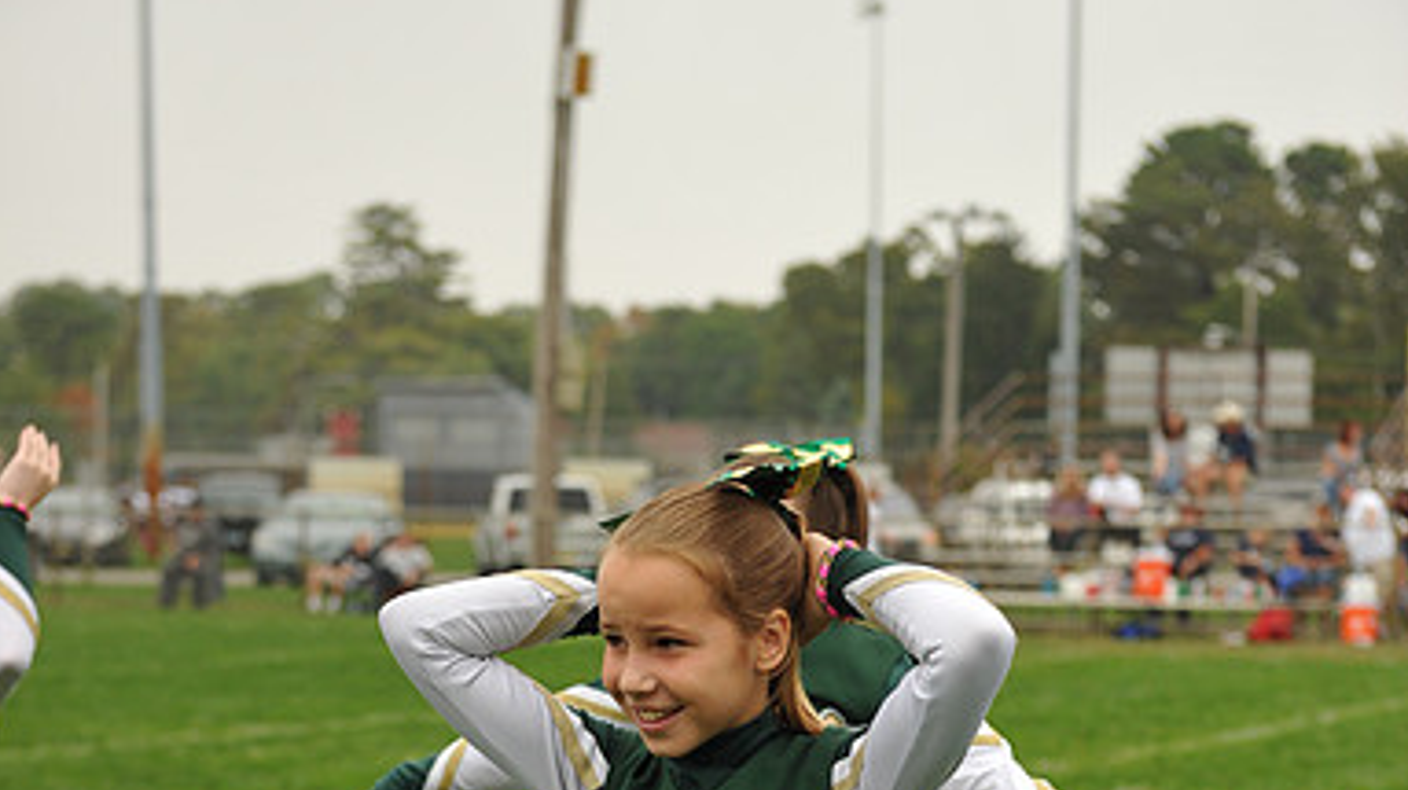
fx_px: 4142
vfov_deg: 10.7
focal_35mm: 111
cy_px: 999
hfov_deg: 19.3
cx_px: 702
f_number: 4
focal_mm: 70
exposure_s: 1/3200
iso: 800
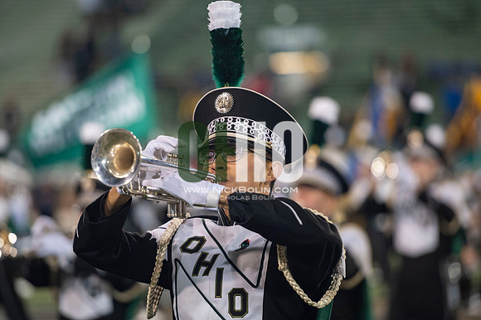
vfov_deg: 6.9
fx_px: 2671
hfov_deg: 10.3
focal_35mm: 200
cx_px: 240
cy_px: 160
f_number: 2.8
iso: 1000
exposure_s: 1/500
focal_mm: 200
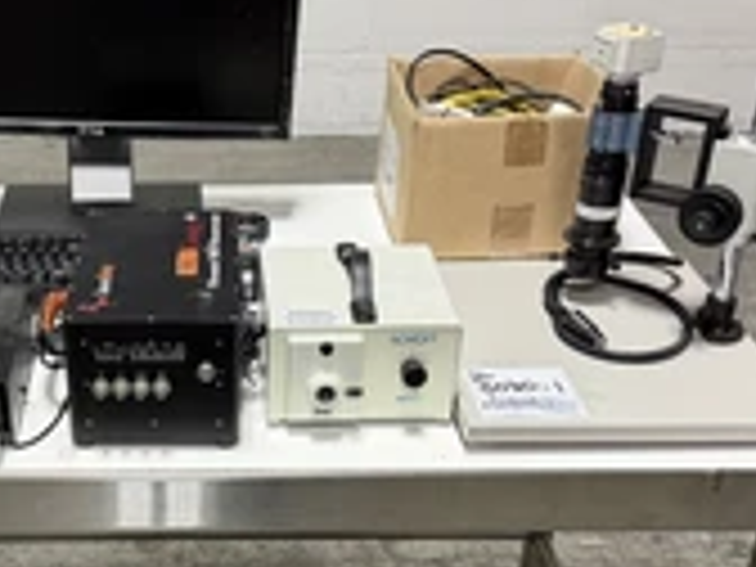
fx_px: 1245
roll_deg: +1.5
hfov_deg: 33.1
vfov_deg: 25.3
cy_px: 441
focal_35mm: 57
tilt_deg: -31.9
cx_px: 180
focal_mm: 6.76
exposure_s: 1/60
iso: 200
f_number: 1.78
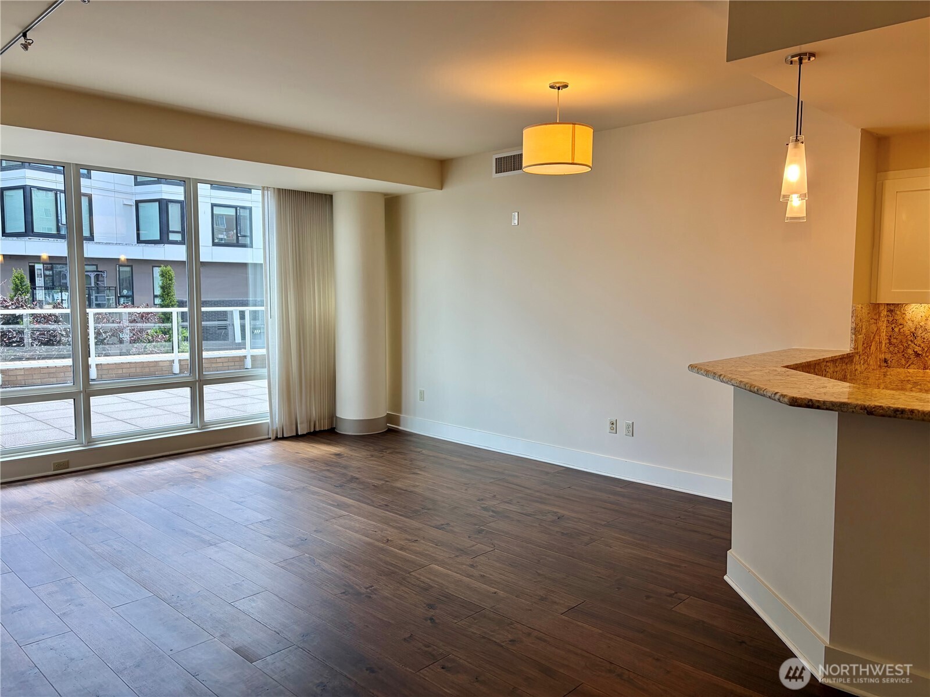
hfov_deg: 67.3
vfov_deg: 53.1
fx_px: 699
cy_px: 348
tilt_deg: -4.2
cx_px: 465
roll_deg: +0.0
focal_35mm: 26
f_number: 1.6
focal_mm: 5.96
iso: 40
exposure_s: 1/203
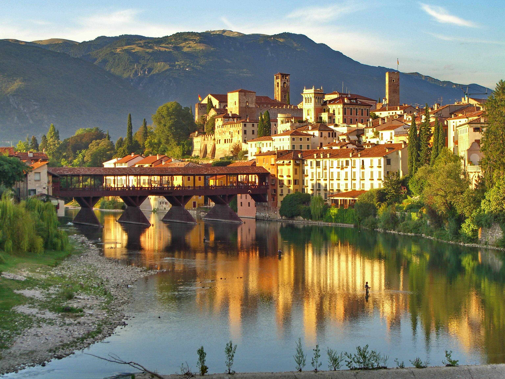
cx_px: 252
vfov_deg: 18.4
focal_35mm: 80
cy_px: 190
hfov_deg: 24.4
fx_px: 1167
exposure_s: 1/80
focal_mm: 16.6
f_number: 6
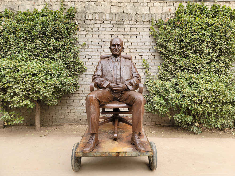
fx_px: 170
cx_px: 118
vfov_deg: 54.9
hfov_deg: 69.4
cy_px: 88
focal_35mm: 25
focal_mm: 7
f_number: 1.8
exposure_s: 1/100
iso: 20
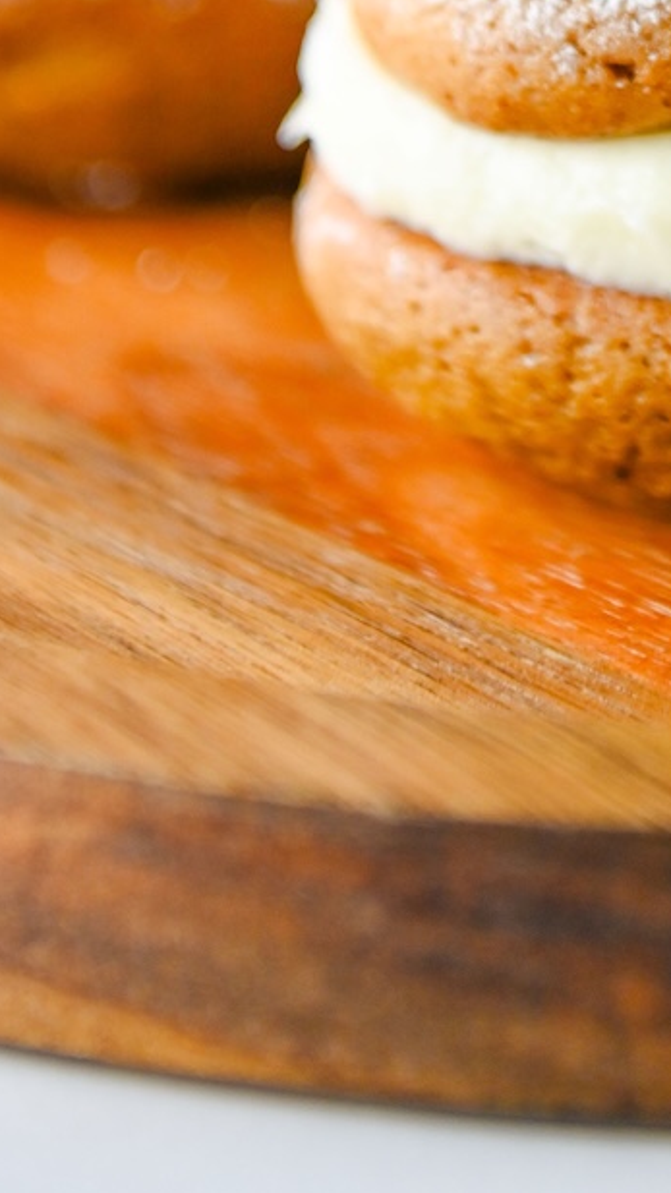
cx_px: 870
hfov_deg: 4.0
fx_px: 9680
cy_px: -516
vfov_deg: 7.0
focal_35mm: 306
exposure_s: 1/125
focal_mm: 100
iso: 640
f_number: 4
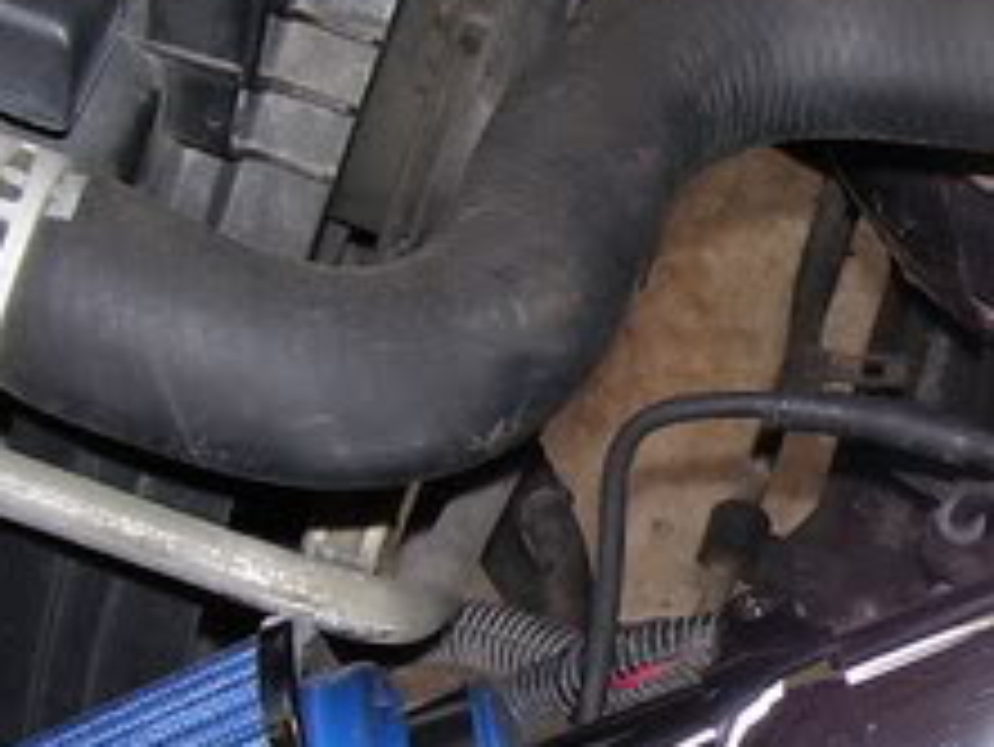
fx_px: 3534
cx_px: 1142
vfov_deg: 12.1
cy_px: 418
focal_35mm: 123
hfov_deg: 15.5
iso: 80
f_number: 2.7
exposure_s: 1/60
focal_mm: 5.6
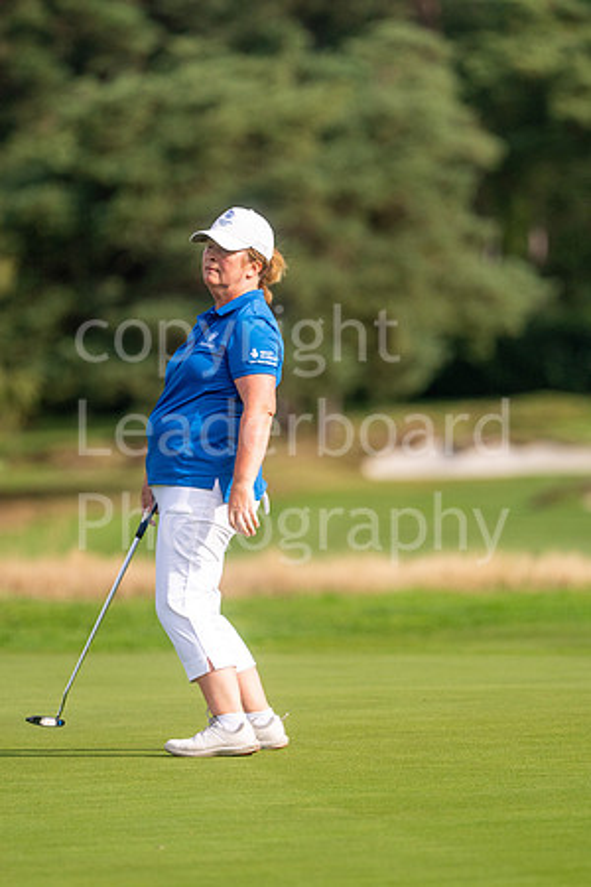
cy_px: 444
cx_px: 296
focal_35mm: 450
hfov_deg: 3.1
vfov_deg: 4.6
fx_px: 11080
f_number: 4
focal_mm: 300
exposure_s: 1/4000
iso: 400
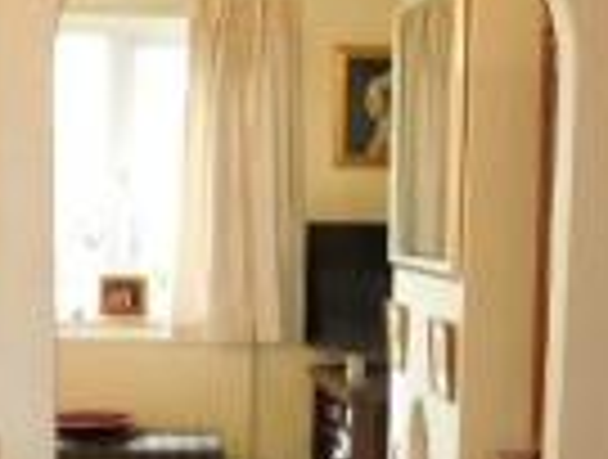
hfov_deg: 19.8
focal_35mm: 99
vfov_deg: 14.6
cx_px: 295
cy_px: 533
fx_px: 1743
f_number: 3
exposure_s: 1/30
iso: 280
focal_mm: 4
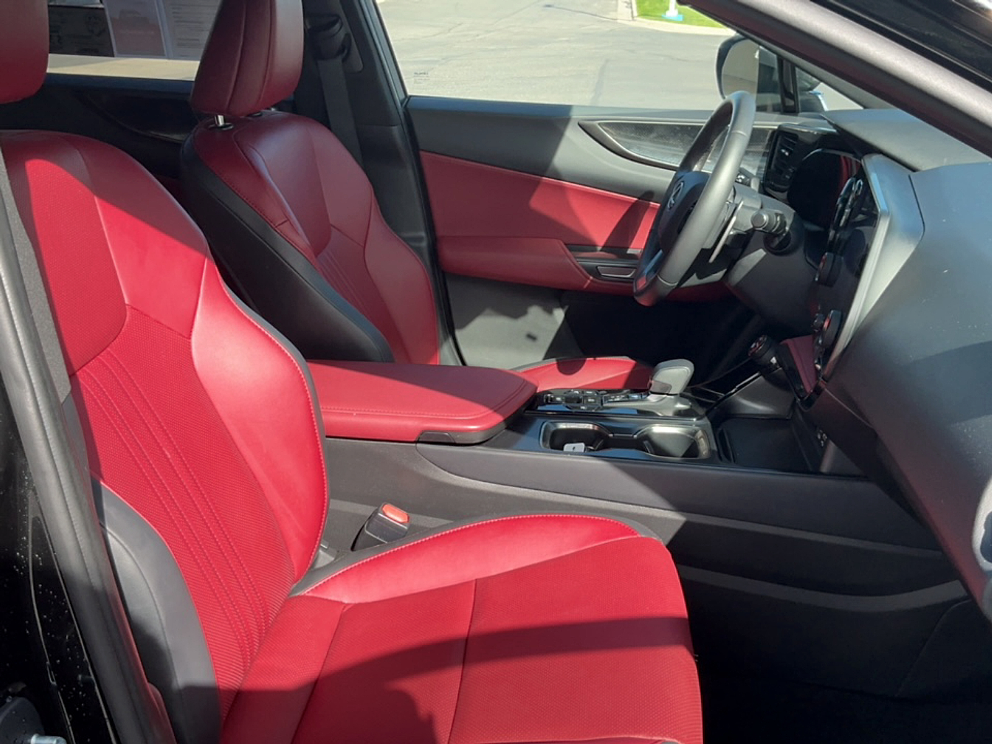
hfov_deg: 60.0
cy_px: 372
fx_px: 860
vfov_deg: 46.8
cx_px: 496
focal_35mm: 30
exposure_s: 1/307
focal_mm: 3
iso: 25
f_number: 1.8
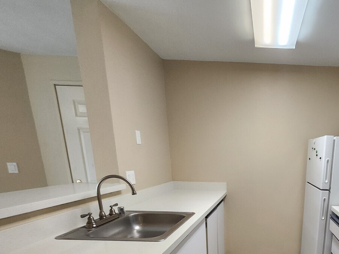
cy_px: 211
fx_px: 225
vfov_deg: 54.0
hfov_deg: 66.4
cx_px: 276
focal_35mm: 23
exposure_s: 1/60
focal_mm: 1.74
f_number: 2.2
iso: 320
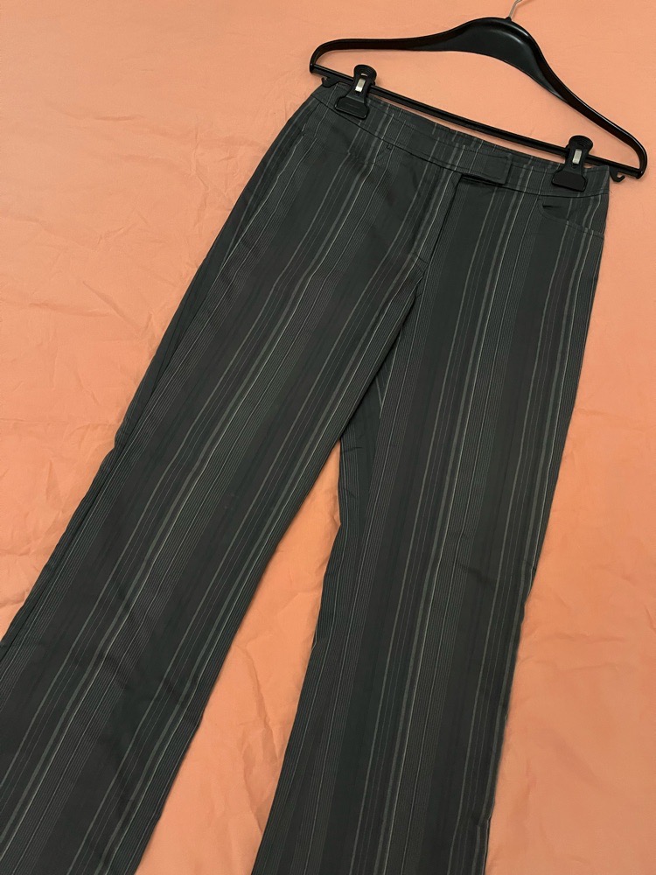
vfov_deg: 67.3
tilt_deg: -75.6
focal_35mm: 26
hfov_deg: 53.1
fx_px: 657
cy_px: 438
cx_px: 328
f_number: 1.6
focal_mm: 5.1
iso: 640
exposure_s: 1/25
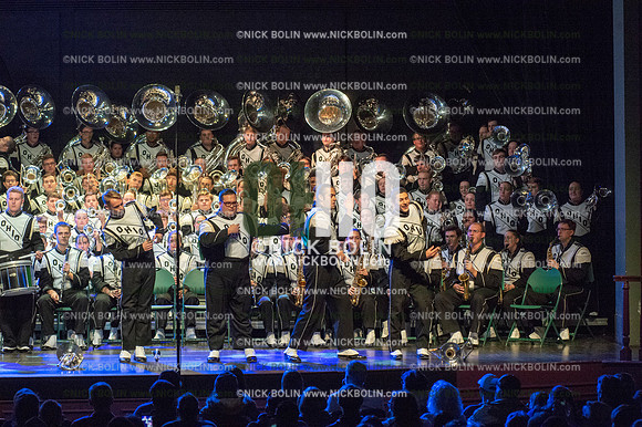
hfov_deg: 14.7
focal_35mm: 140
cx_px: 321
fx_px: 2495
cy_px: 214
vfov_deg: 9.8
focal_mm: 140
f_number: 5.6
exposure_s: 1/400
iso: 8000
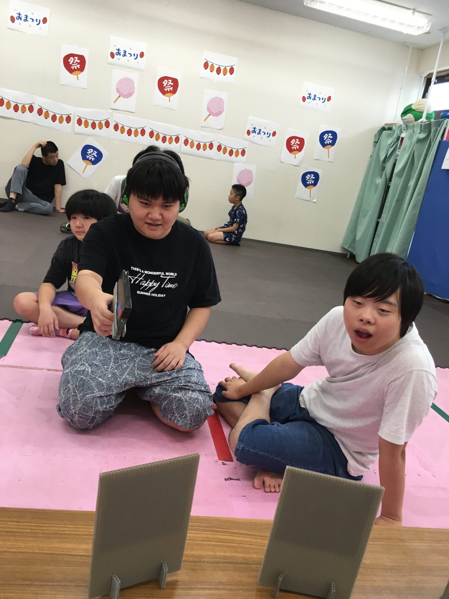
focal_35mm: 29
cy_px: 300
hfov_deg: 48.2
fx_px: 502
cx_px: 224
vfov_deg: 61.7
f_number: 2.2
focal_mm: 4.15
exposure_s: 1/30
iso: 32
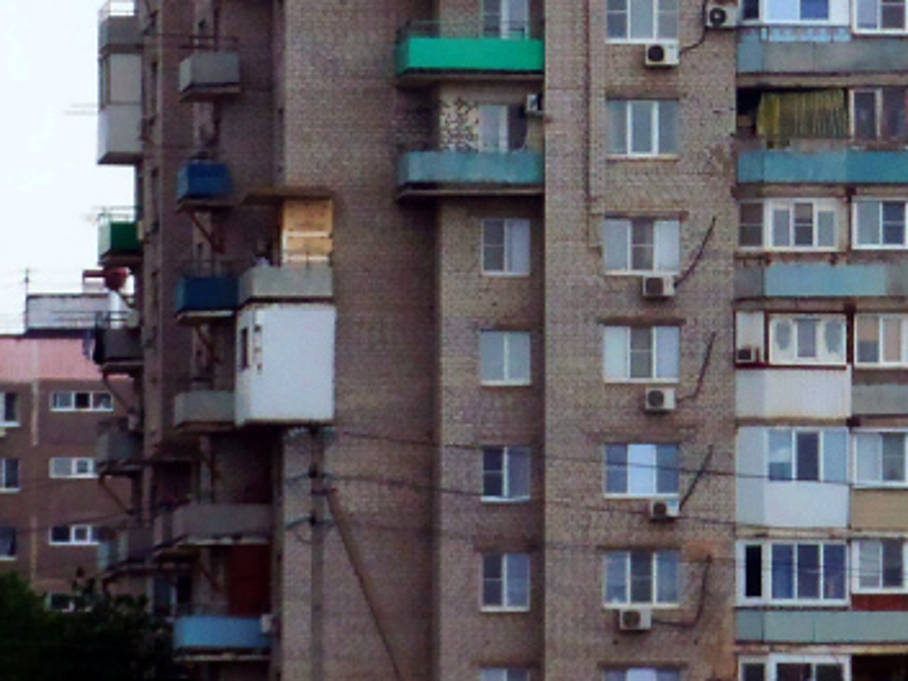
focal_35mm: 515
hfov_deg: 3.8
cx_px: 795
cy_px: 243
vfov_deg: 2.9
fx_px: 13513
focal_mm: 25.3
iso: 160
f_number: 5.7
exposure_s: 1/200
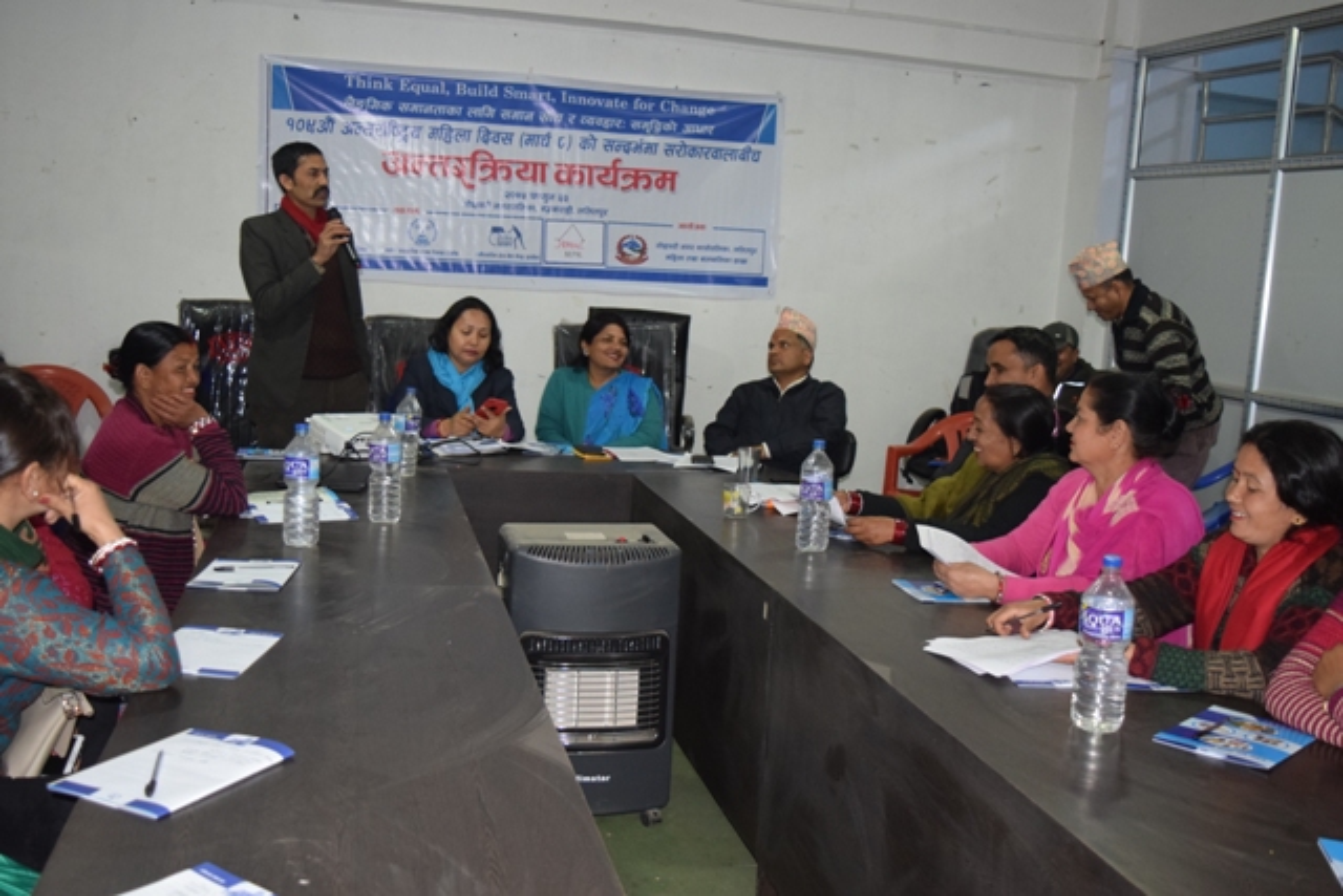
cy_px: 448
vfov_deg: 36.9
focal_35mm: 36
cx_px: 672
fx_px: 1343
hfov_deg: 53.1
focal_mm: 24
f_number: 4
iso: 1800
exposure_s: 1/60
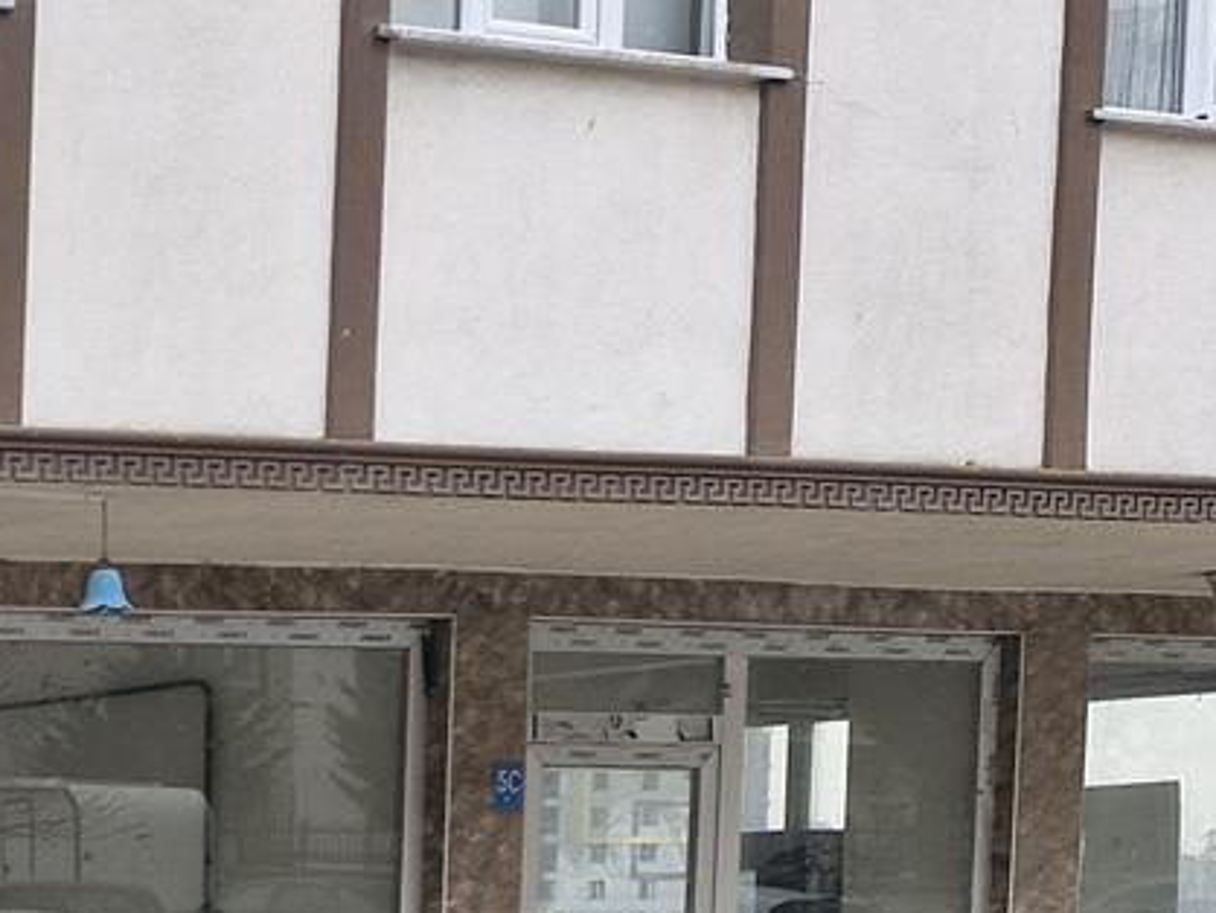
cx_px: -1009
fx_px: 3093
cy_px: 1186
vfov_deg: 15.9
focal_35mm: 88
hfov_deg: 17.7
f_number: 1.8
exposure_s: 1/180
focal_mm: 5.54
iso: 50
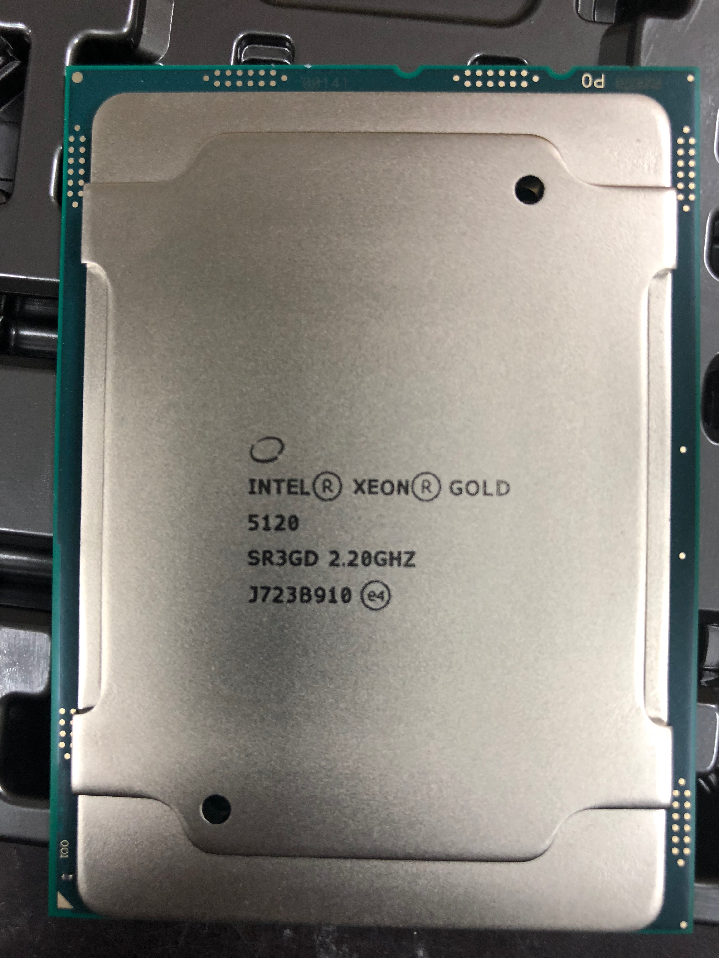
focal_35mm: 28
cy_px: 479
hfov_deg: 49.7
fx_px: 775
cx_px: 360
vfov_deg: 63.4
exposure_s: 1/25
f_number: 1.8
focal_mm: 3.99
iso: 40
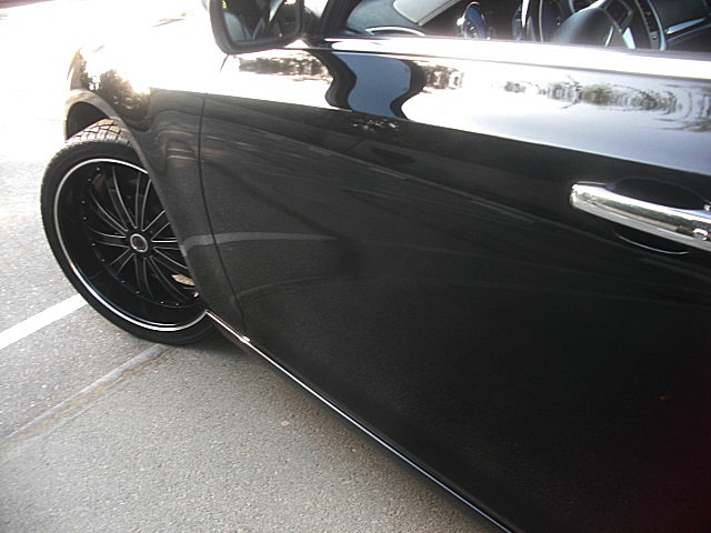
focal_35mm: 36
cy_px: 266
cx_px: 356
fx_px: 739
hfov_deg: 51.4
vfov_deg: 39.7
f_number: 2.8
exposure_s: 1/60
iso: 100
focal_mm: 6.3
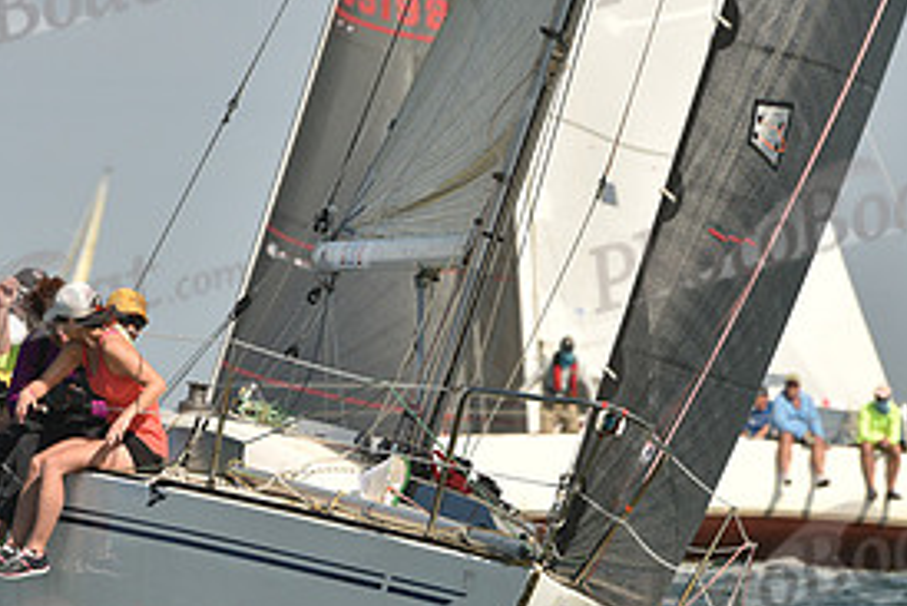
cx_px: 420
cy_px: 445
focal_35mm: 848
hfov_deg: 2.4
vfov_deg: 1.6
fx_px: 21375
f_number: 9
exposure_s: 1/1250
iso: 400
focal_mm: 400
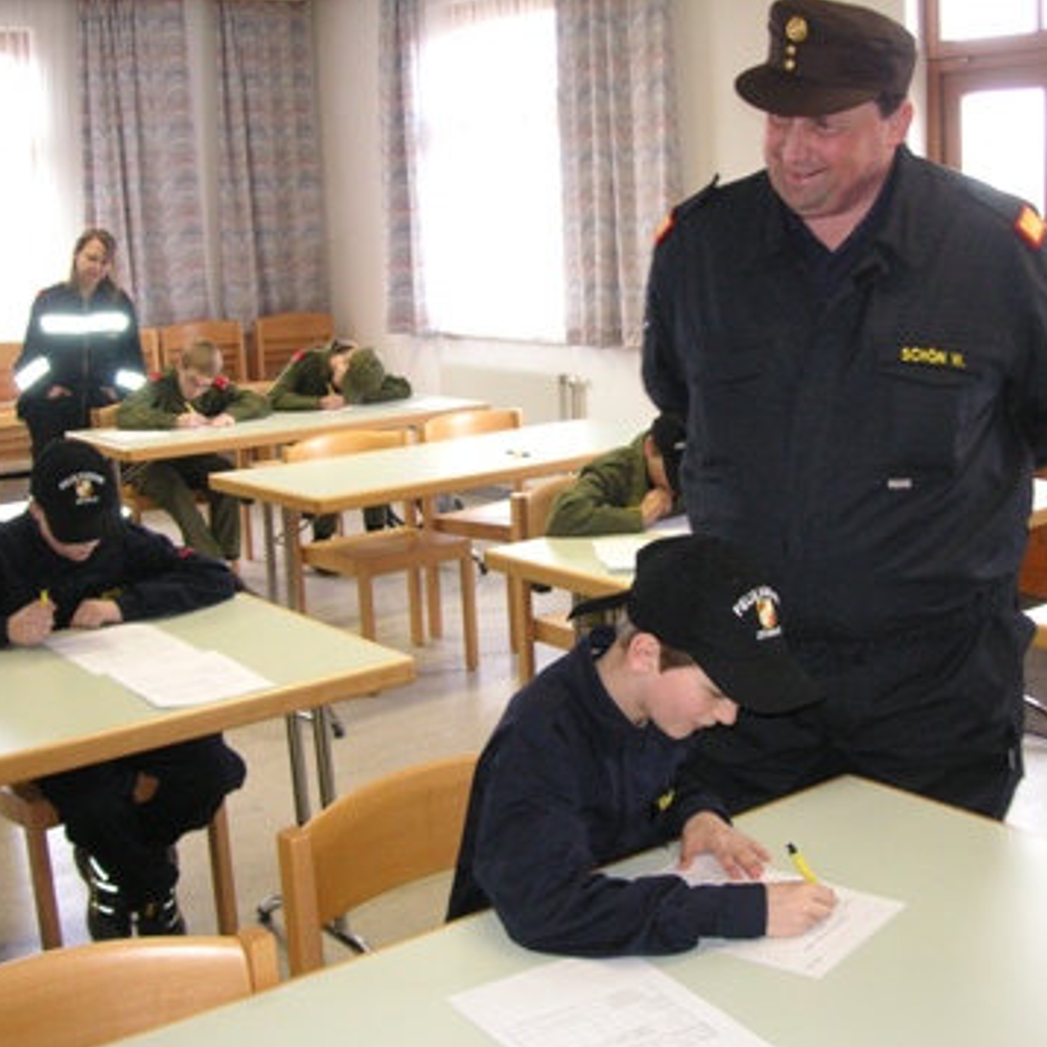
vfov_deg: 38.3
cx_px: 592
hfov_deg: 38.3
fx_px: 1506
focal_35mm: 44
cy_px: 525
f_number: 2.8
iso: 160
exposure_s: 1/45
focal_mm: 6.1
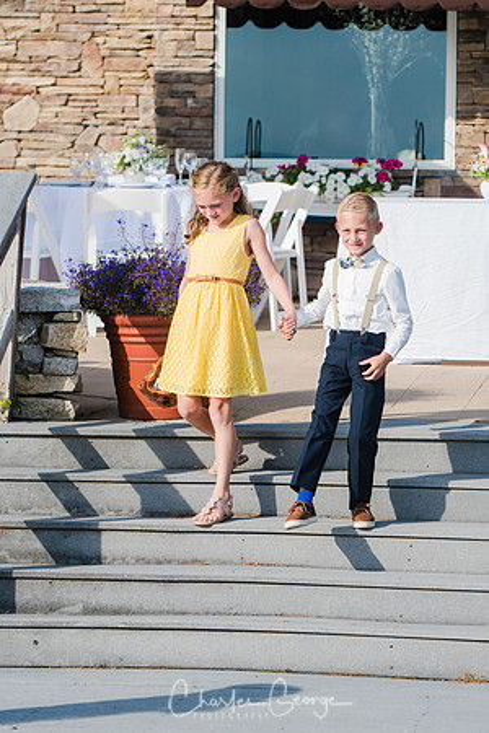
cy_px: 366
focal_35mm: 158
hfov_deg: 8.7
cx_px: 244
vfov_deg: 13.0
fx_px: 3209
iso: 200
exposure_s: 1/1000
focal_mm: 105
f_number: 4
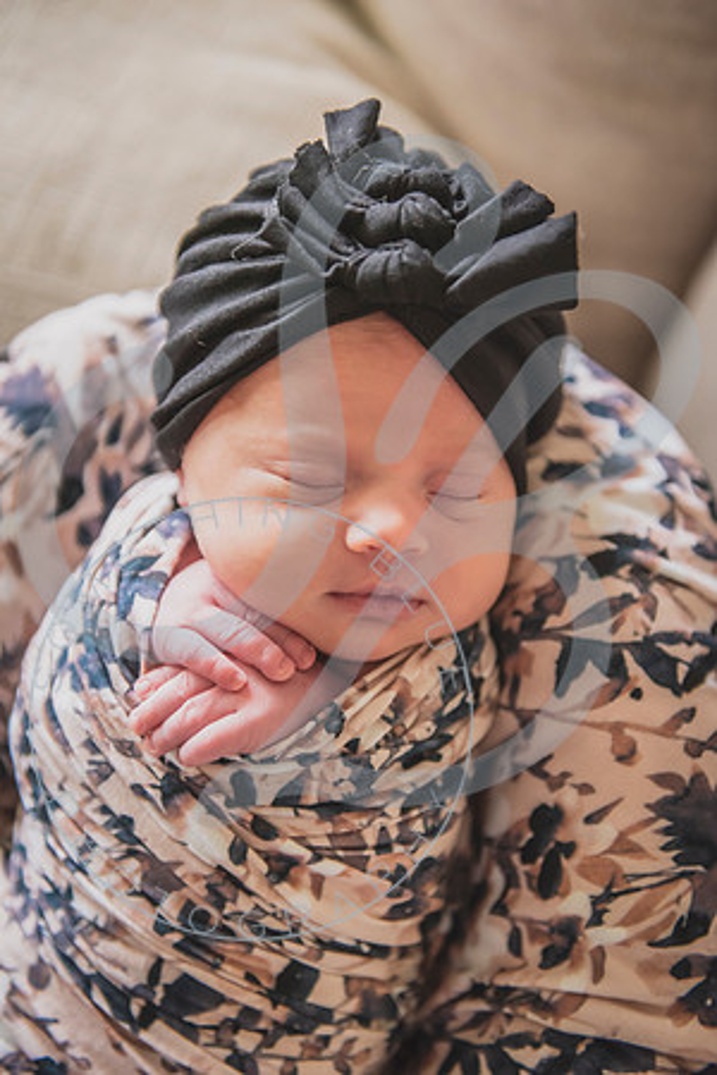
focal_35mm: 52
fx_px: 1553
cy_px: 538
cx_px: 358
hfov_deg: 26.0
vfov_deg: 38.2
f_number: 2.8
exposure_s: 1/250
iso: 2000
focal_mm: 52
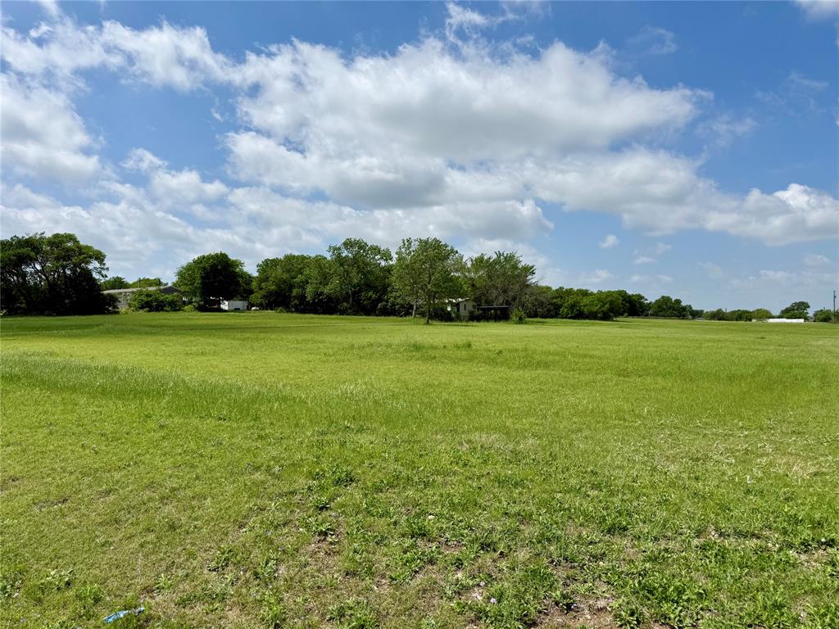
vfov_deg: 56.8
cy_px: 314
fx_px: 582
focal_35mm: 24
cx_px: 420
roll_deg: +0.4
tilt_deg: +1.6
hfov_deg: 71.6
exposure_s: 1/8130
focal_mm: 6.76
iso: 80
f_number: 1.78
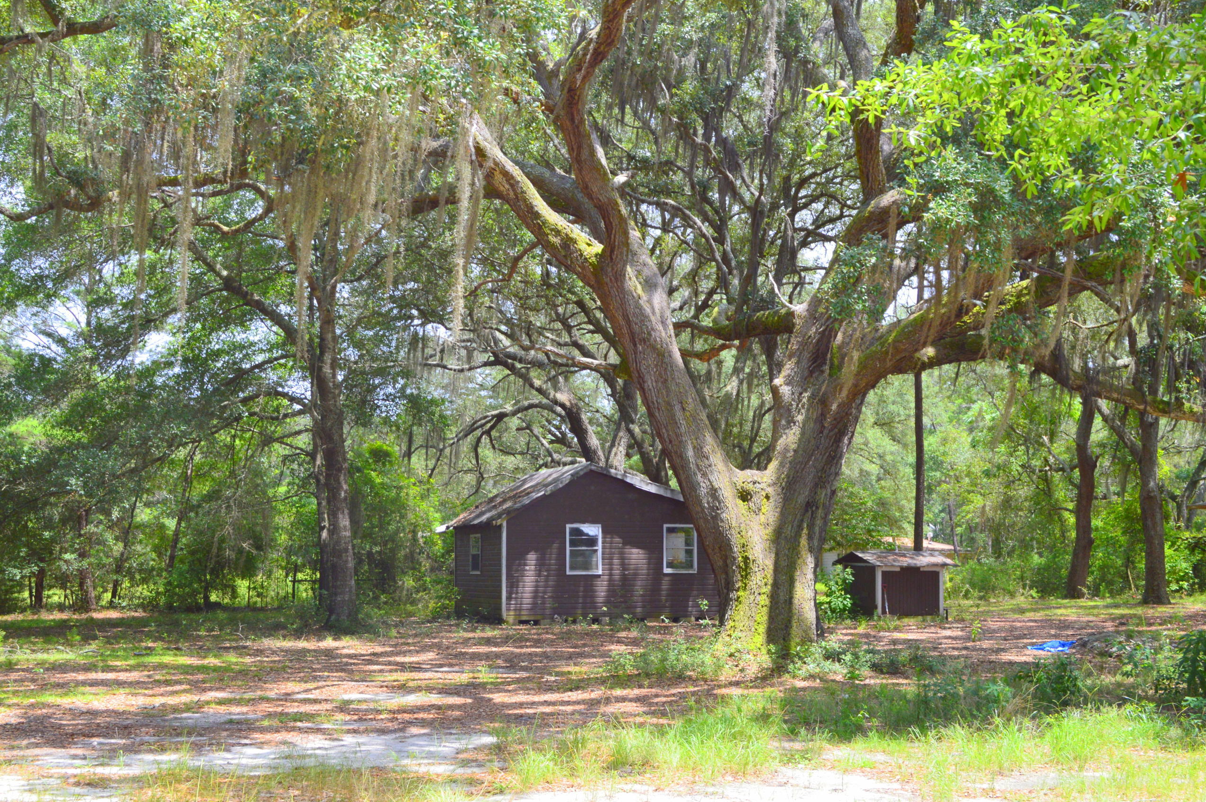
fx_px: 1540
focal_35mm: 46
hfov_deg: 42.7
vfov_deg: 29.1
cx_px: 559
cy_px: 335
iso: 400
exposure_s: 1/200
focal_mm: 26
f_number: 10
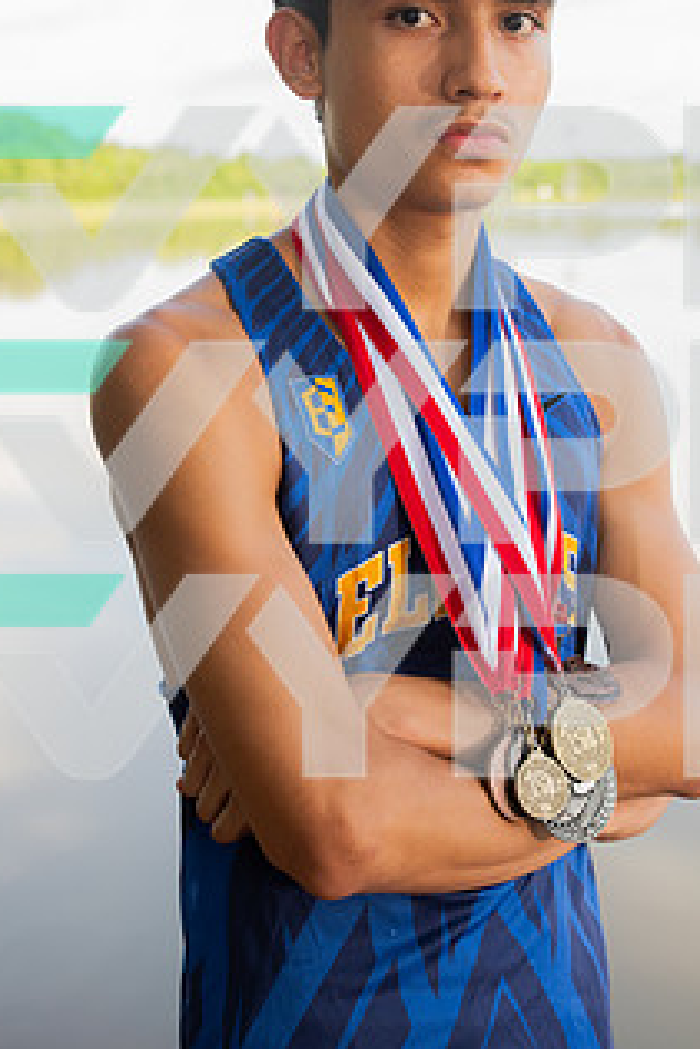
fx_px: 1661
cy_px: 445
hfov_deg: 23.8
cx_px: 421
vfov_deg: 35.0
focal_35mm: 57
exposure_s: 1/400
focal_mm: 40
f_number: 4.5
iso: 250
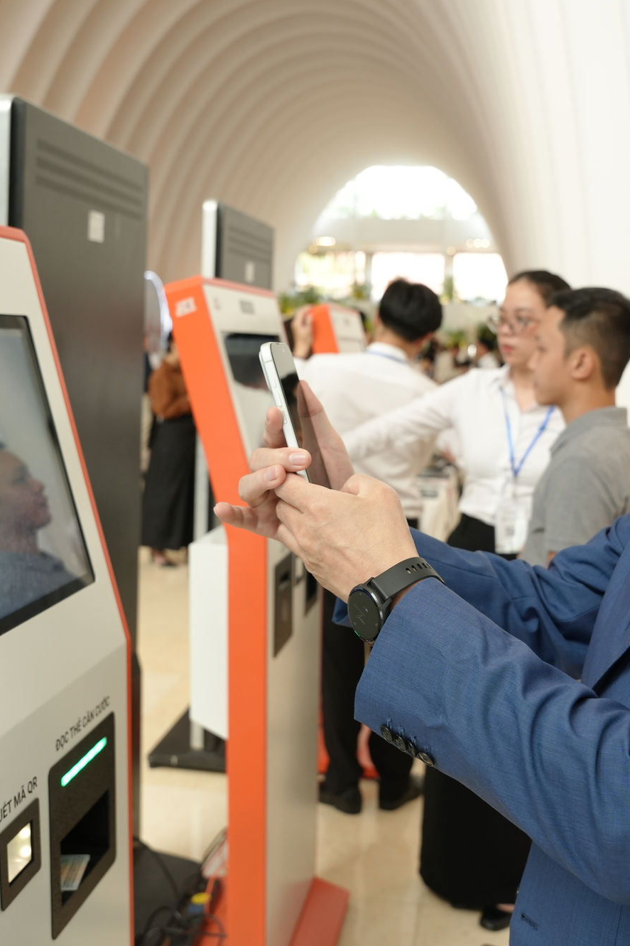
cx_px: 322
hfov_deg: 32.3
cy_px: 472
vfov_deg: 47.0
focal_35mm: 41
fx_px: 1087
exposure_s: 1/100
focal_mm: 26.9
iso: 1000
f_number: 4
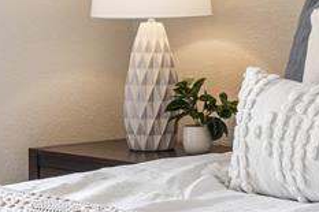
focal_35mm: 107
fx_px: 947
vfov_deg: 12.7
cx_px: 290
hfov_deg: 18.8
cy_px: 23
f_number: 8
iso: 160
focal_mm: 26.5
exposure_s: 1/2.5
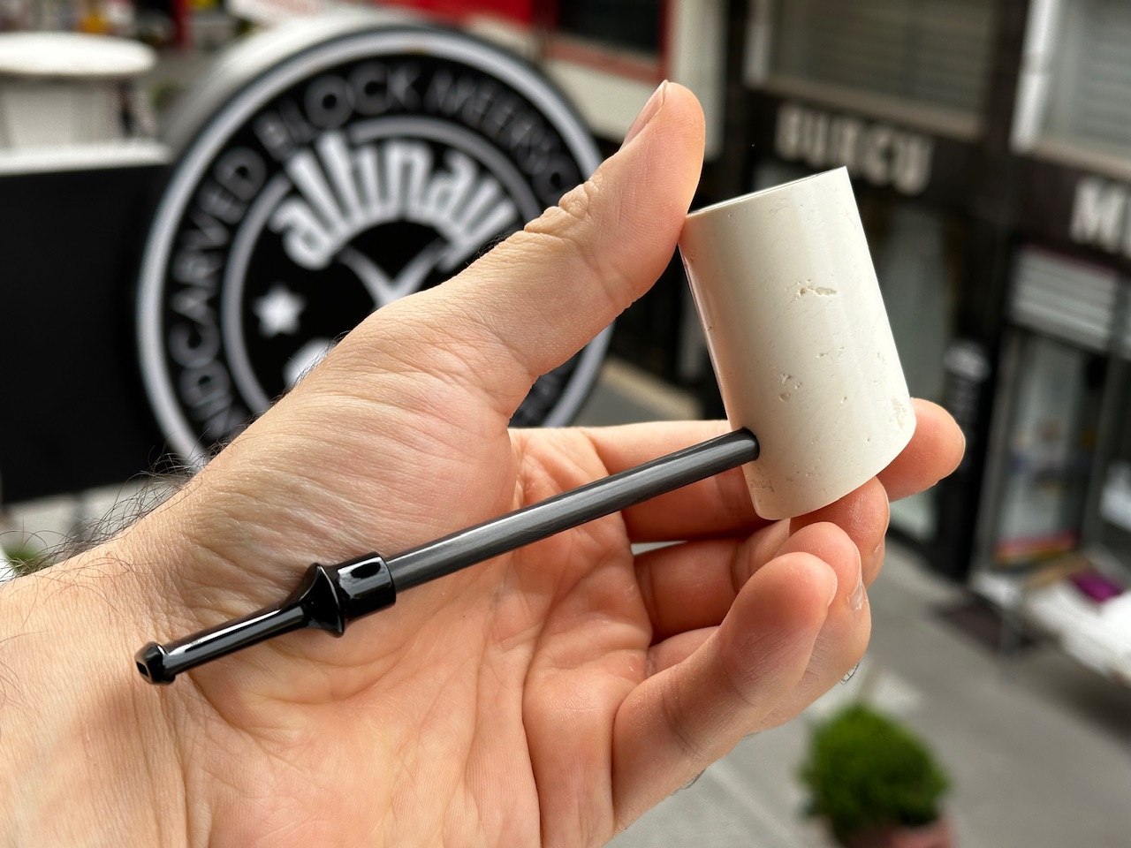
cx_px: 566
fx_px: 1568
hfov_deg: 39.7
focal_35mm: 48
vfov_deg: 30.3
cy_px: 424
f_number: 1.78
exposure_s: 1/803
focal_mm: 6.86
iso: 64
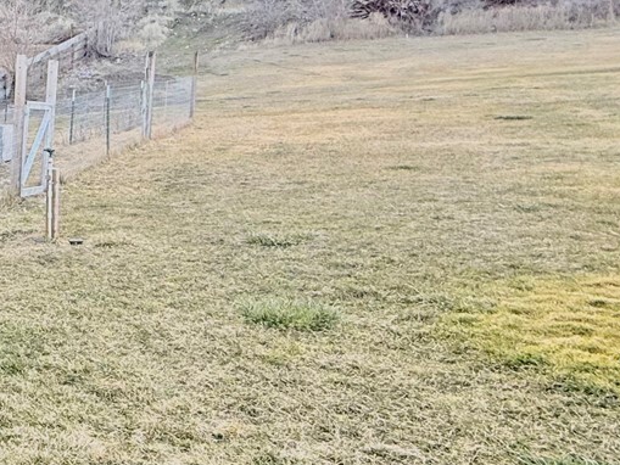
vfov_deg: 32.8
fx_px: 788
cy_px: 203
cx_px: -205
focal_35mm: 44
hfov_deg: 31.7
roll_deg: -1.4
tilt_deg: -5.9
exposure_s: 1/99
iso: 64
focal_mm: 2.22
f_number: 2.2
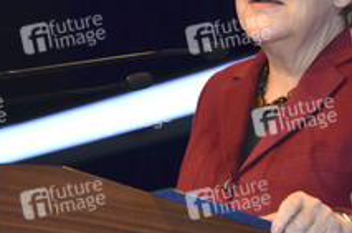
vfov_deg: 4.7
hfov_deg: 7.0
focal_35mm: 294
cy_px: 76
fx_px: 2868
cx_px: 252
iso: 1400
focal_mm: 92
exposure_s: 1/200
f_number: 5.6
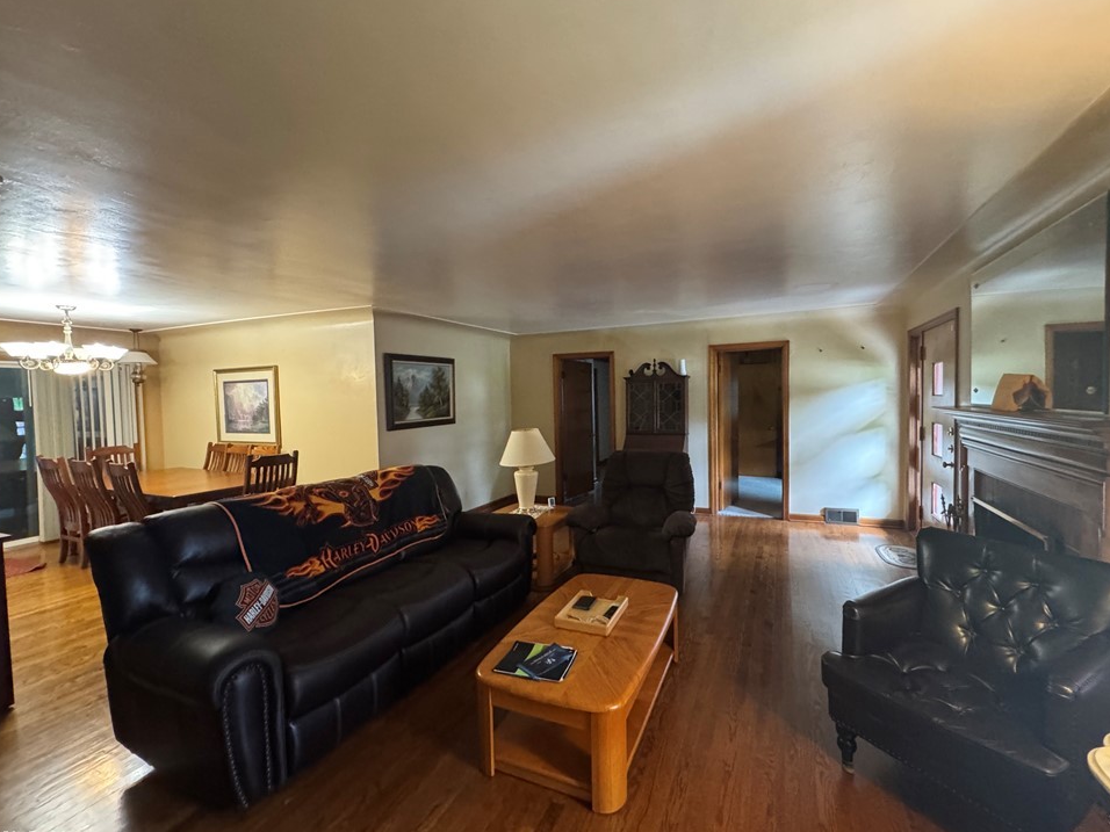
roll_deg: +0.9
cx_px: 577
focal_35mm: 15
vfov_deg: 81.7
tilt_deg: -2.5
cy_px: 414
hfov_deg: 98.1
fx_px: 481
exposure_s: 1/60
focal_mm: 2.22
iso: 1000
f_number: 2.2
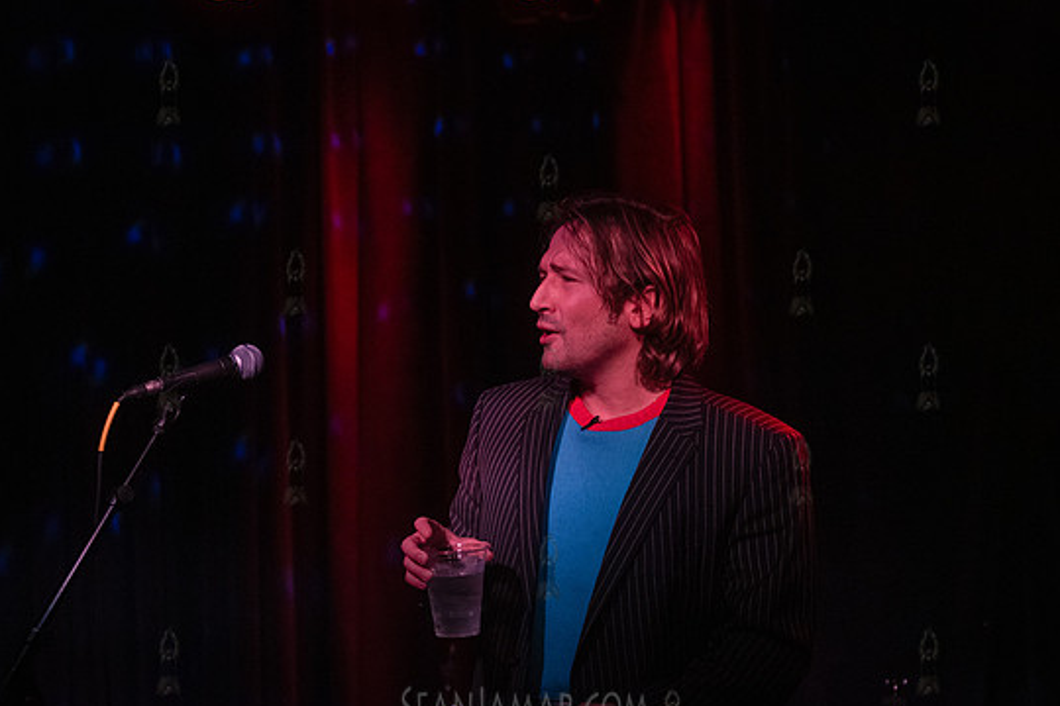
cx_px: 548
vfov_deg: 15.9
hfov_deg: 23.6
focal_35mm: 86
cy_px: 376
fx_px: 2532
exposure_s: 1/400
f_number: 2.8
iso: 8000
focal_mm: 80
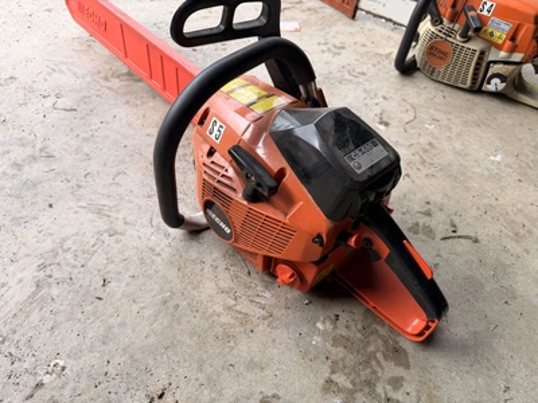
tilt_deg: -45.3
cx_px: 269
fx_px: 373
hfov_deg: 71.6
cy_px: 202
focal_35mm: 24
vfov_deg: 56.8
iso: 64
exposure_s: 1/184
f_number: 1.78
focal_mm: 6.76
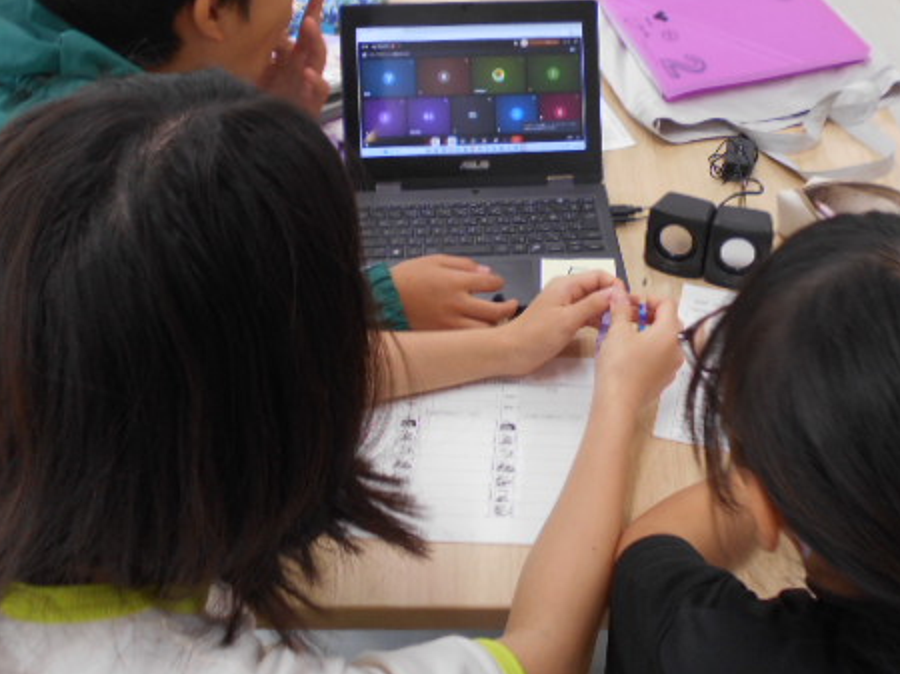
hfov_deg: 50.0
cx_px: 512
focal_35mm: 37
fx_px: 961
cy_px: 230
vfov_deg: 38.2
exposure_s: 1/30
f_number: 3.2
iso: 125
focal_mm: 4.6
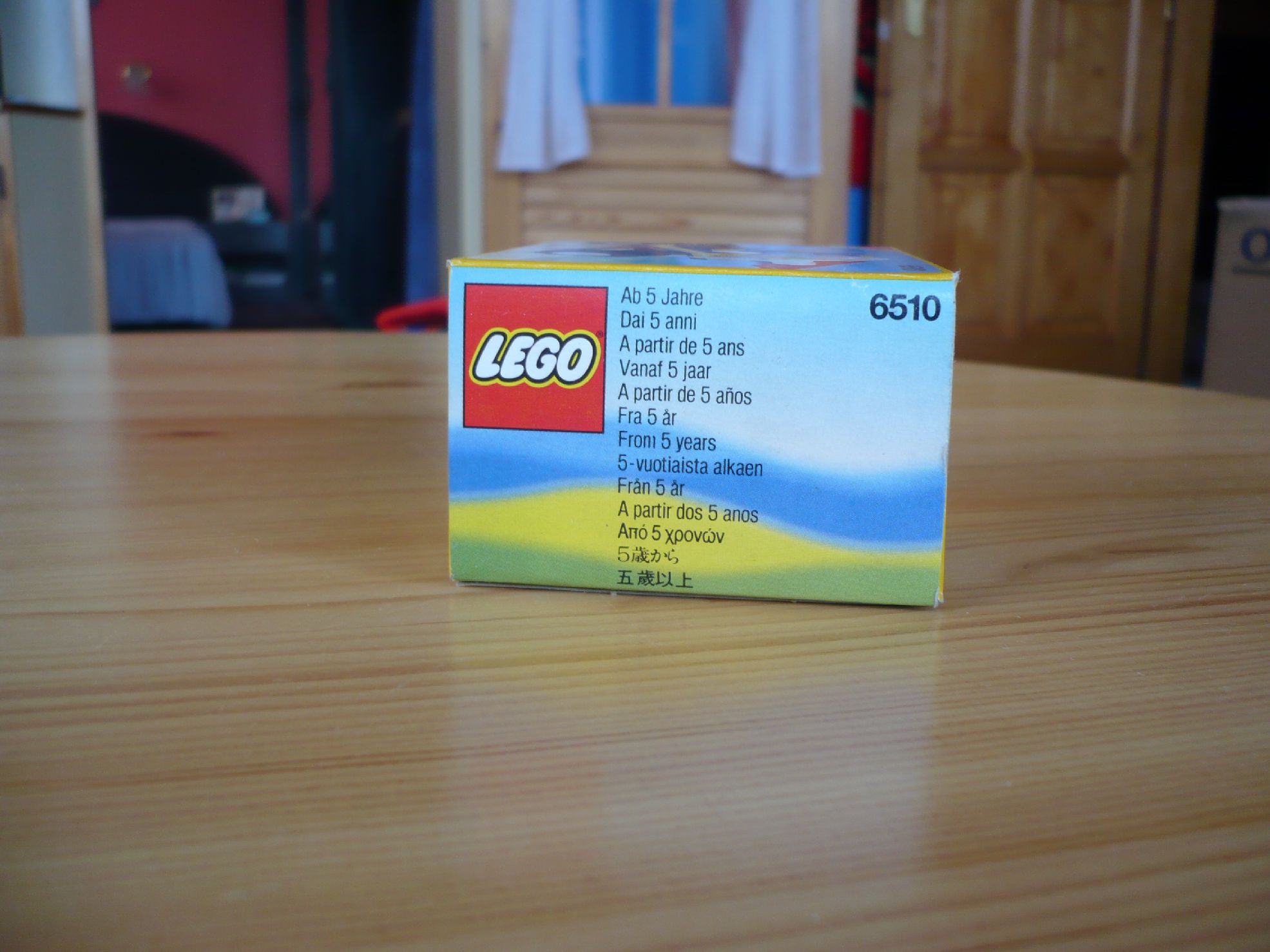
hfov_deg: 52.6
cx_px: 635
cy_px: 476
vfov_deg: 40.7
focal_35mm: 35
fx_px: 1284
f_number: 2.8
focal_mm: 5.8
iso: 100
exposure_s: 1/30
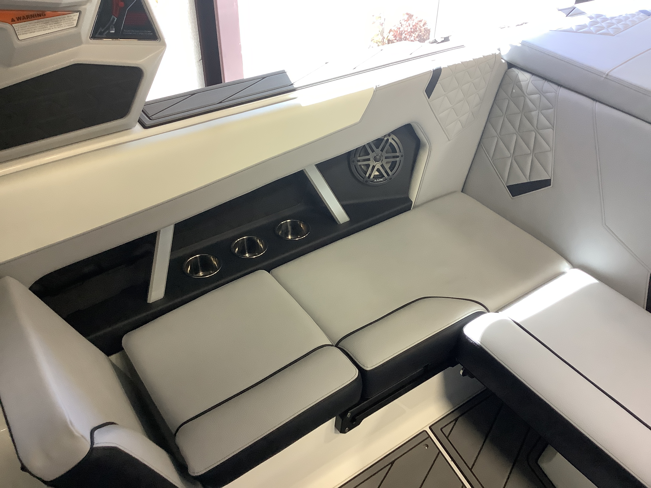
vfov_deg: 45.4
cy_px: 244
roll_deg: -0.3
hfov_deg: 58.4
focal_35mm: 31
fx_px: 583
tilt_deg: -39.9
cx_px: 326
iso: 200
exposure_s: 1/60
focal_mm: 3.3
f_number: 2.4
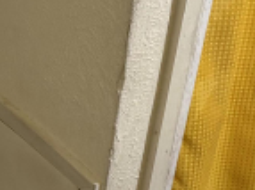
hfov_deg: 16.9
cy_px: 154
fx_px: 824
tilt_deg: -33.9
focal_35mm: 112
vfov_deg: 13.1
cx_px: 295
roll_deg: -17.7
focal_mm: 6.76
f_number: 1.78
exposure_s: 1/60
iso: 250
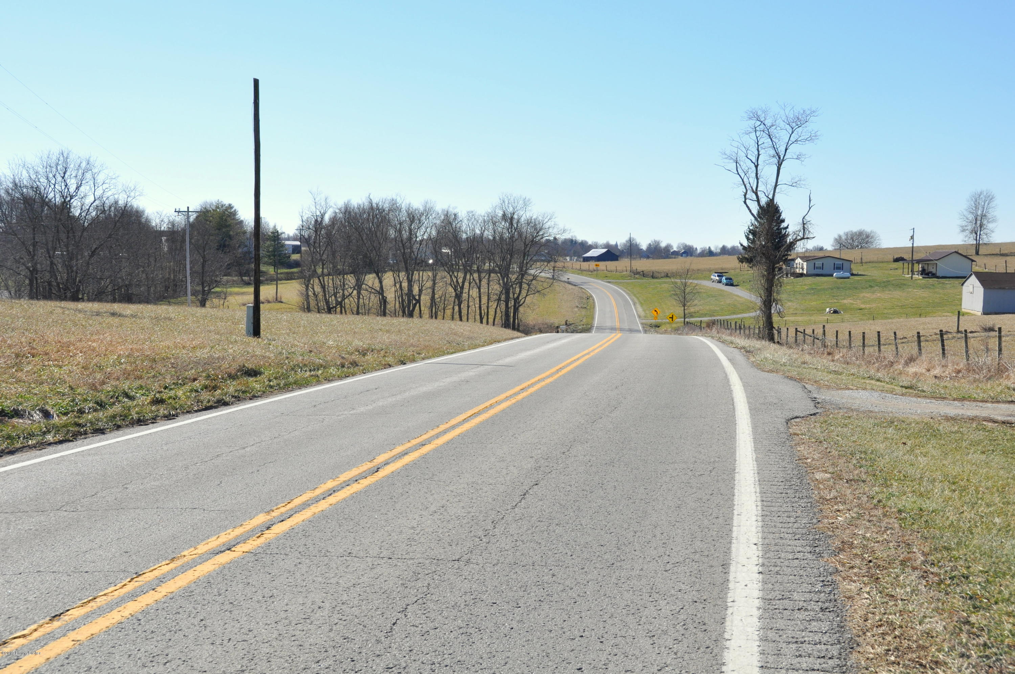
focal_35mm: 48
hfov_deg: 41.2
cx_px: 508
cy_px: 337
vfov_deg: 28.0
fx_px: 1352
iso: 200
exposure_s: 1/400
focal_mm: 32
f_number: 10
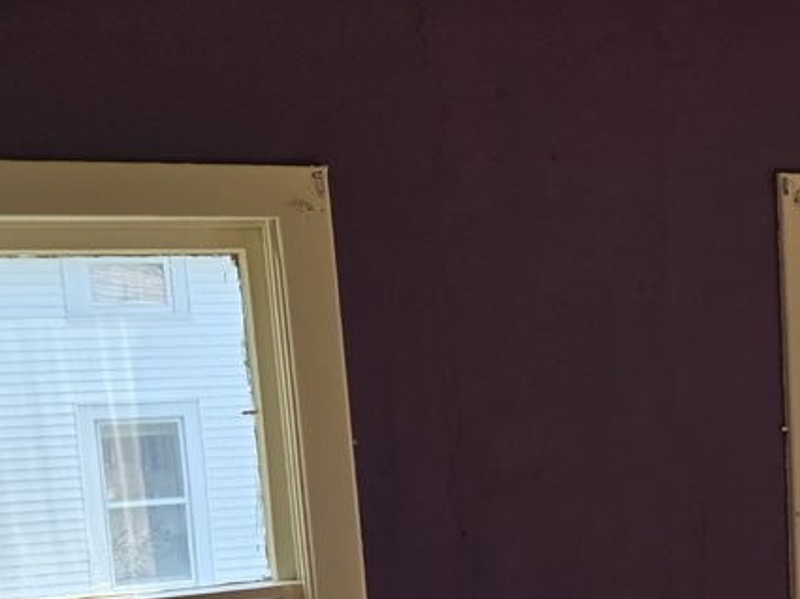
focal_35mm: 78
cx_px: 943
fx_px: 1801
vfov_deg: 18.2
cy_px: 642
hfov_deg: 23.1
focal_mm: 5.4
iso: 40
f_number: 1.8
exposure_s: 1/180
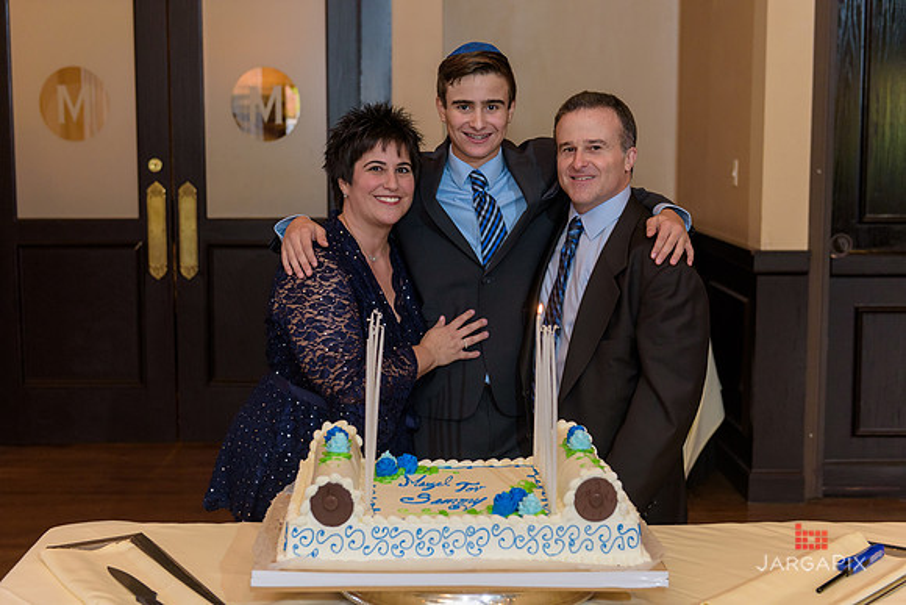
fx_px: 1384
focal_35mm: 55
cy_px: 302
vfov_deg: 24.6
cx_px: 453
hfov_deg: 36.2
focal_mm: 55
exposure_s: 1/125
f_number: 3.2
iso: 1600
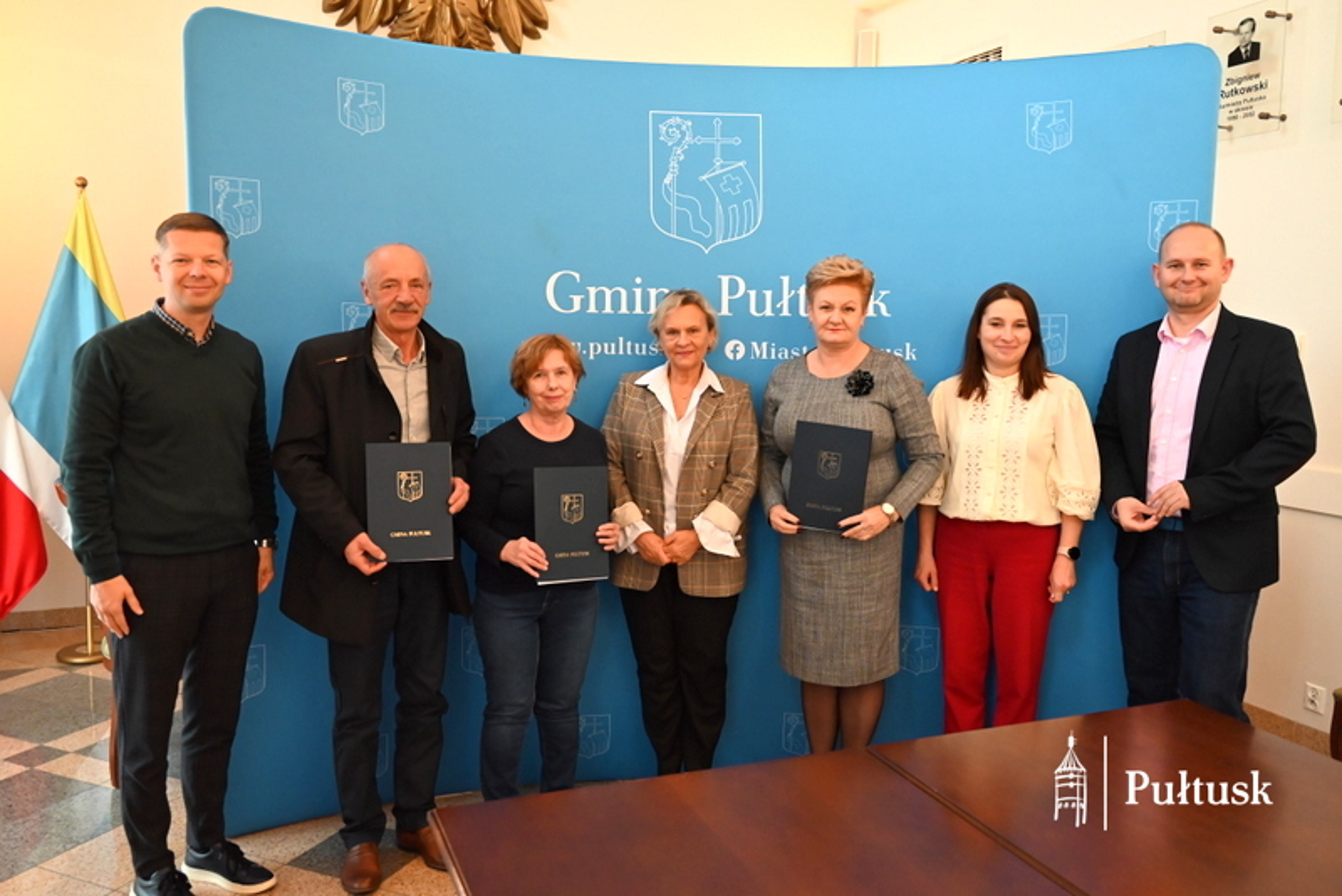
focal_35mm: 30
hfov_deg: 61.9
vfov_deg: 43.6
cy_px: 448
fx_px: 1119
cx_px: 671
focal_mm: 30
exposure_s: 1/100
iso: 3200
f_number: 4.5
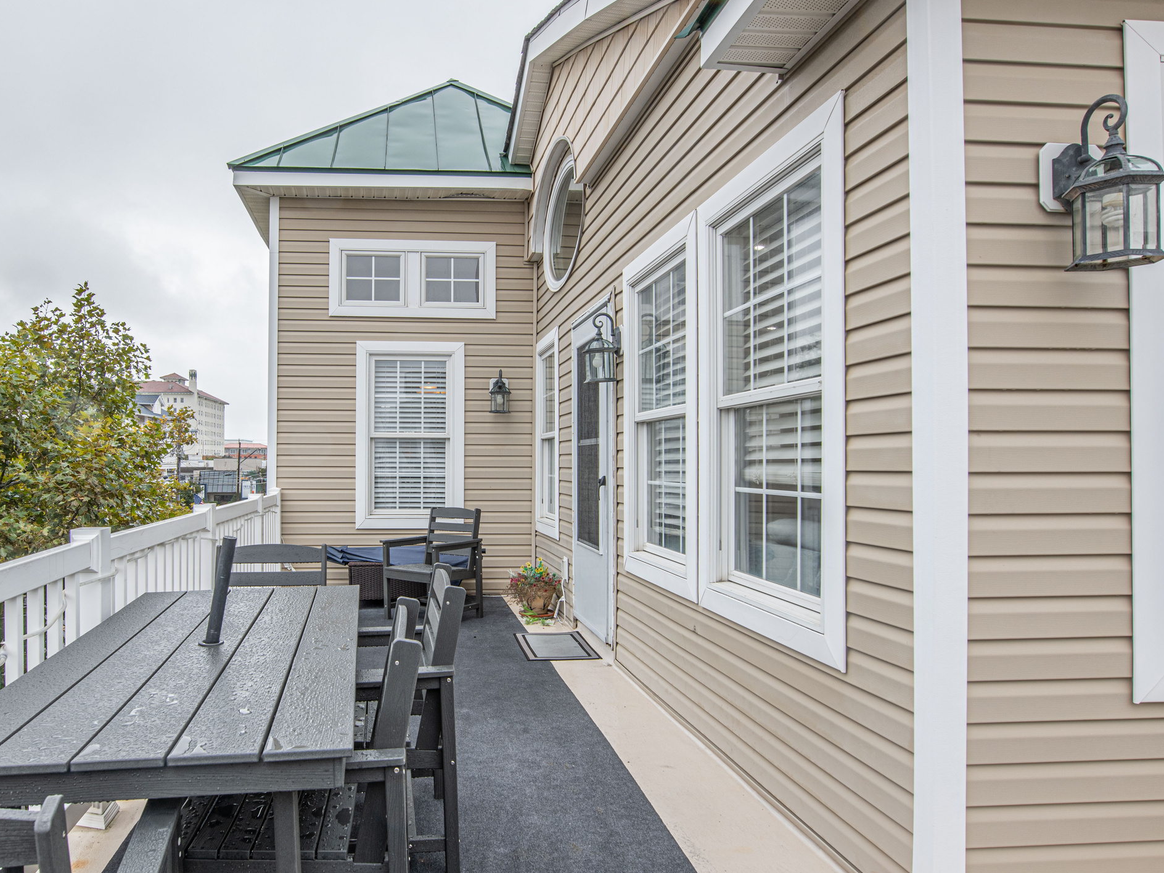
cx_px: 436
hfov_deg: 72.7
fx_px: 773
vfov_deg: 58.8
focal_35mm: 23
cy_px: 461
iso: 100
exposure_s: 1/60
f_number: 9
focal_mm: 14
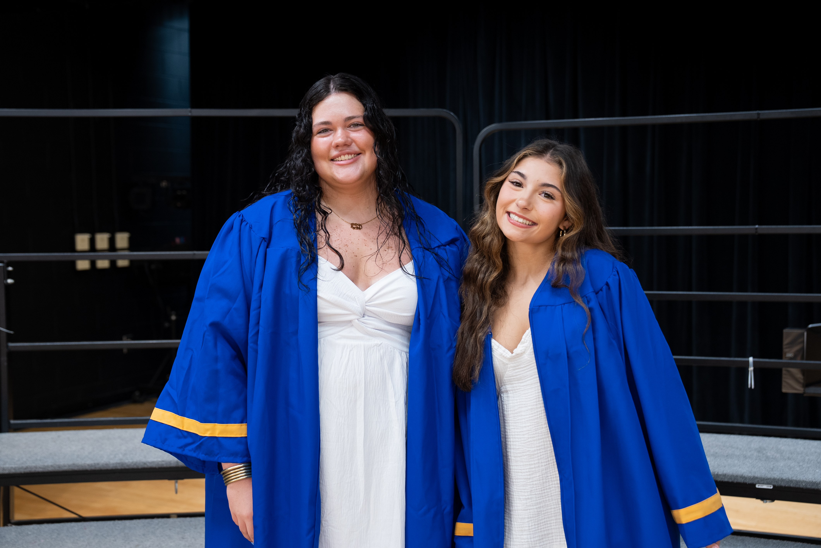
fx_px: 1027
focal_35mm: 45
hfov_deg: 43.6
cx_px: 410
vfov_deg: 29.9
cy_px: 274
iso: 640
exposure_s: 1/100
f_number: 3.5
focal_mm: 45
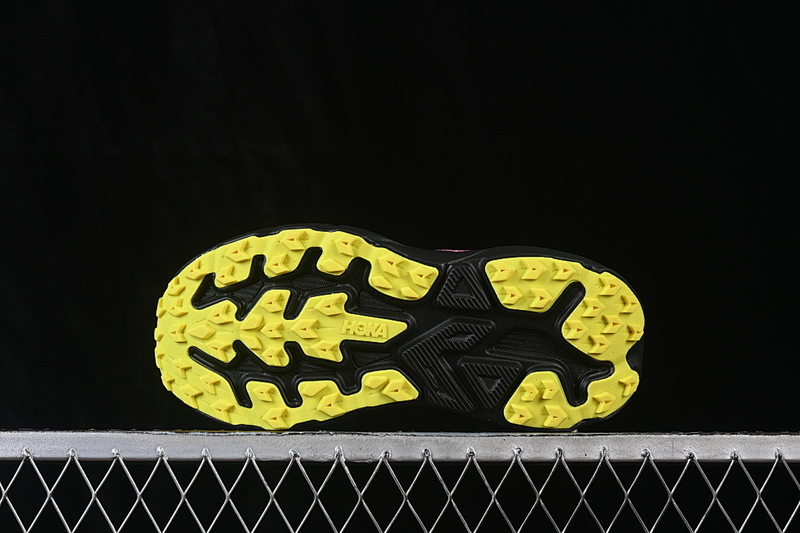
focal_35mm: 75
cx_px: 400
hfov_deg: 27.0
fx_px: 1667
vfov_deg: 18.2
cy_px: 266
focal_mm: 50
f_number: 8
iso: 160
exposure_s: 1/80
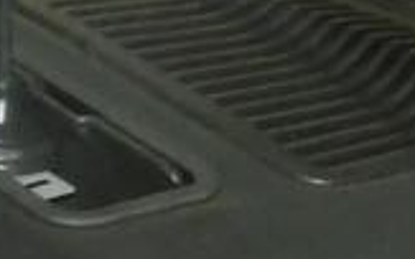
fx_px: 5962
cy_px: 762
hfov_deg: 3.9
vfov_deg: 2.5
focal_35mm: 527
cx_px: -608
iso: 800
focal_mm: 14.1
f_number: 4.5
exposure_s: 1/60
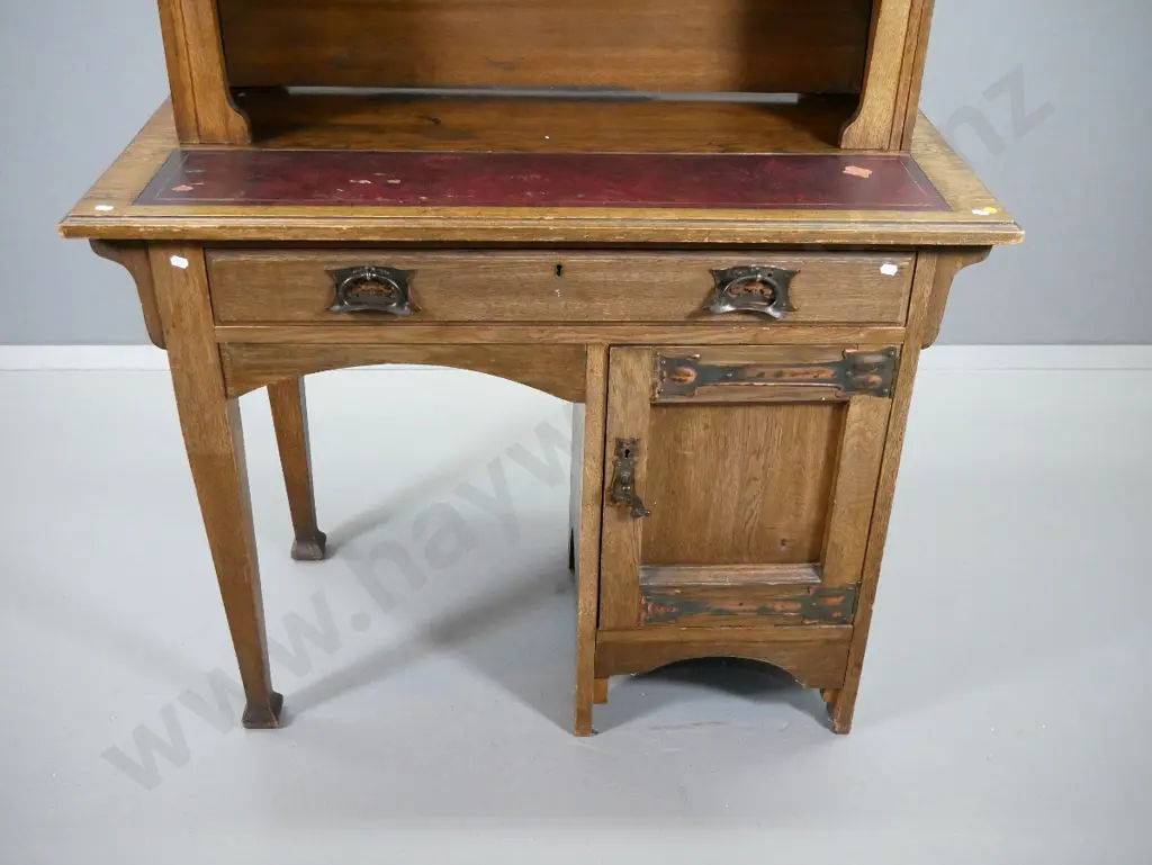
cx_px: 576
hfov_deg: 51.3
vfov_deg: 39.7
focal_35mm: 36
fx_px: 1199
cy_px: 432
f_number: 4.5
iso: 3200
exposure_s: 1/100
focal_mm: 18
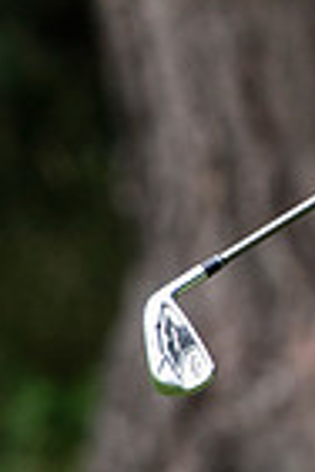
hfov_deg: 0.6
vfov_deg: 0.9
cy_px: 69
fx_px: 29201
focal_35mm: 2225
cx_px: 865
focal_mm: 360
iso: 1000
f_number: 5.6
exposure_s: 1/1000
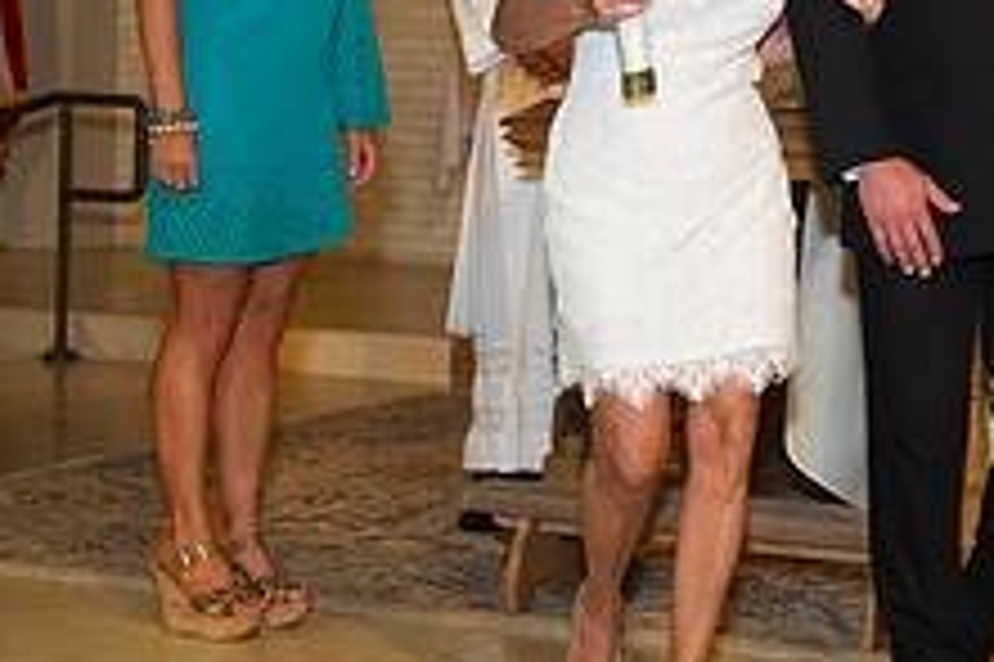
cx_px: 904
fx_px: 2538
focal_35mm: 92
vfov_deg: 14.8
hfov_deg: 21.6
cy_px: 185
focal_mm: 35
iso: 1600
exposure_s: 1/160
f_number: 5
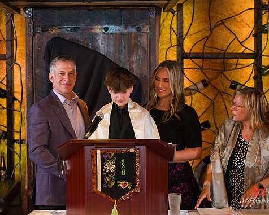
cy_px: 101
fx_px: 868
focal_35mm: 109
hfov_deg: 17.6
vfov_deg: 14.1
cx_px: 122
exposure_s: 1/200
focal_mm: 90
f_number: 4
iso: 1000
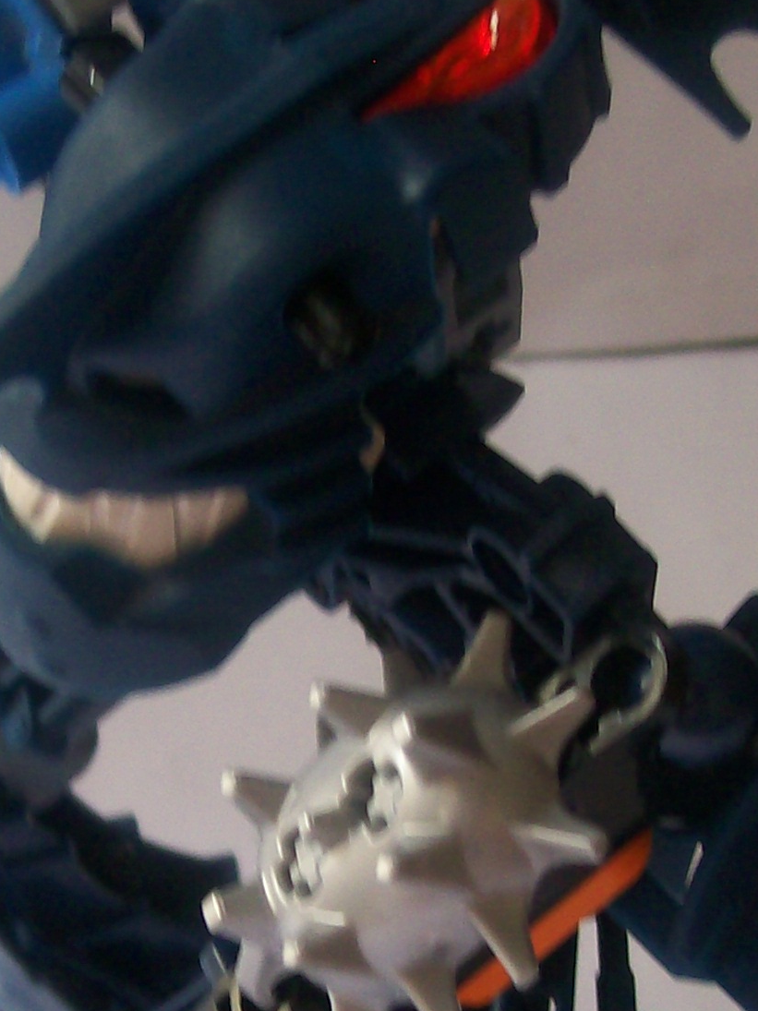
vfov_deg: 19.4
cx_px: 221
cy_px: 690
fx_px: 2949
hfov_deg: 14.6
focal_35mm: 101
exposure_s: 1/42.4
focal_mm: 6
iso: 80
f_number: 2.7
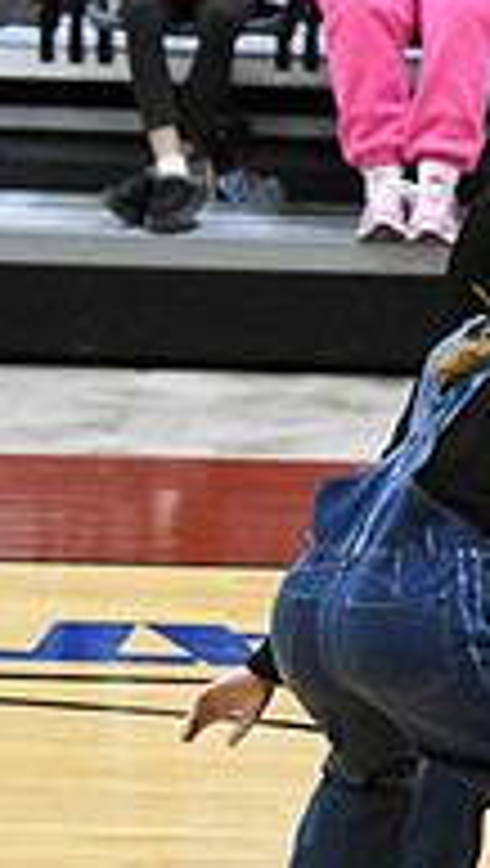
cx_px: 1295
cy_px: 569
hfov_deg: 2.2
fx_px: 12619
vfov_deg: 3.9
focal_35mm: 548
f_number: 4
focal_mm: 116
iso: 4000
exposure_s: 1/250
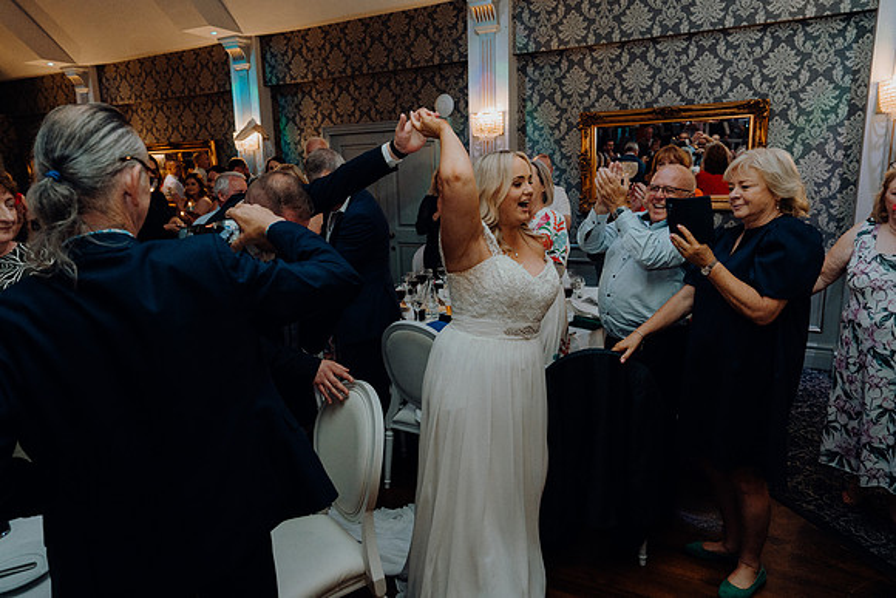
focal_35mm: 24
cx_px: 448
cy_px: 299
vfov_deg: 53.2
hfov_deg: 73.7
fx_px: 597
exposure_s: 1/160
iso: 2500
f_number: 3.5
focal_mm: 24
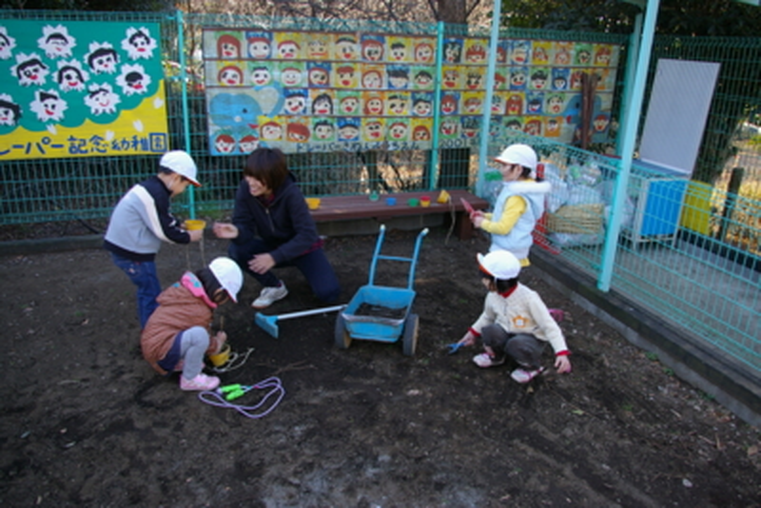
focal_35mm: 27
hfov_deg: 67.4
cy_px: 254
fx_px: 571
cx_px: 380
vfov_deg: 48.0
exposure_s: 1/60
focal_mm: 18
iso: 200
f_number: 4.5
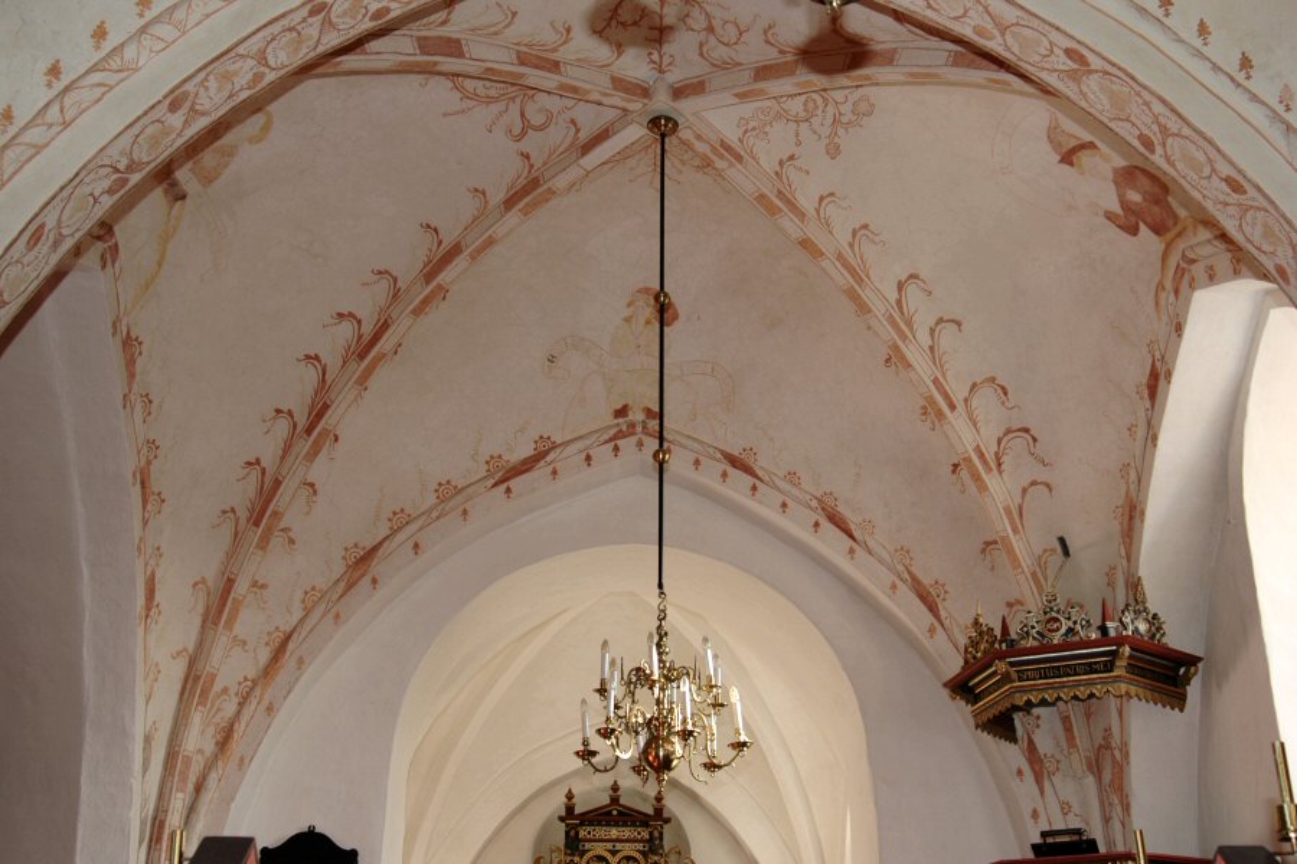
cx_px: 648
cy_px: 432
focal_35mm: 42
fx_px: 1513
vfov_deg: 31.9
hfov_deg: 46.4
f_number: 5
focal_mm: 28
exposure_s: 1/100
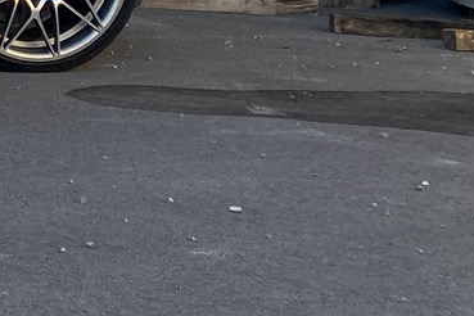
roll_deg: -2.2
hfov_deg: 12.5
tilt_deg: +2.8
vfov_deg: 9.7
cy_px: -290
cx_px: -614
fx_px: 1751
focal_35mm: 133
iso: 32
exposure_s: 1/1412
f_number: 1.8
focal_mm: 4.25
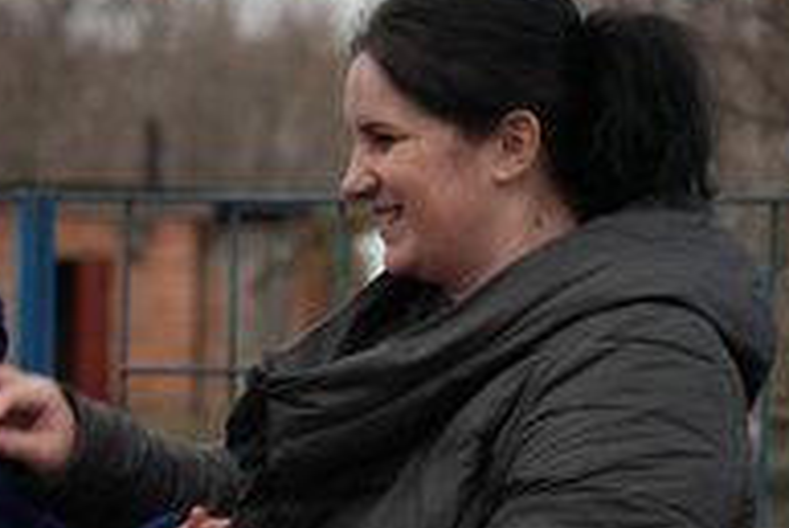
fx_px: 2369
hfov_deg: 18.8
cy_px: 354
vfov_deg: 12.7
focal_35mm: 108
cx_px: 229
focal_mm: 52
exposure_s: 1/125
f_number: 2.8
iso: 800
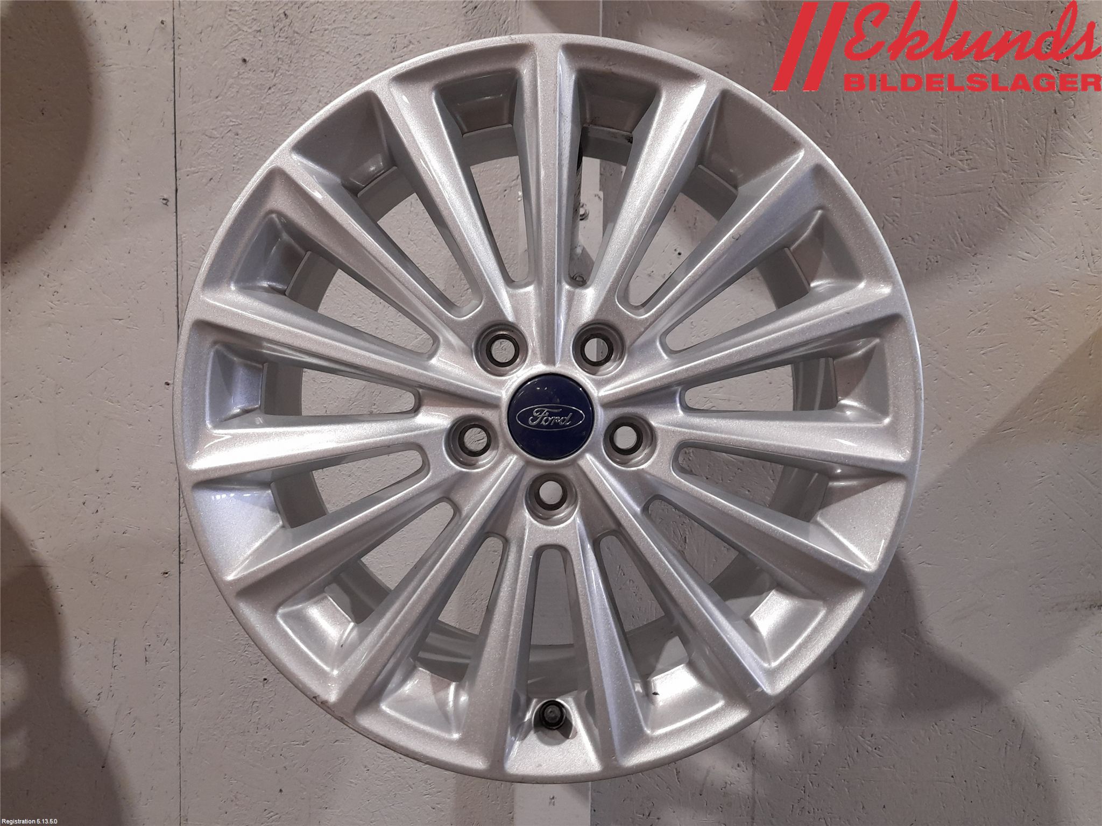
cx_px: 551
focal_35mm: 25
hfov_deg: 69.4
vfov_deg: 54.9
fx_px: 796
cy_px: 413
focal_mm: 4.6
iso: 200
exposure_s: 1/50
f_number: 2
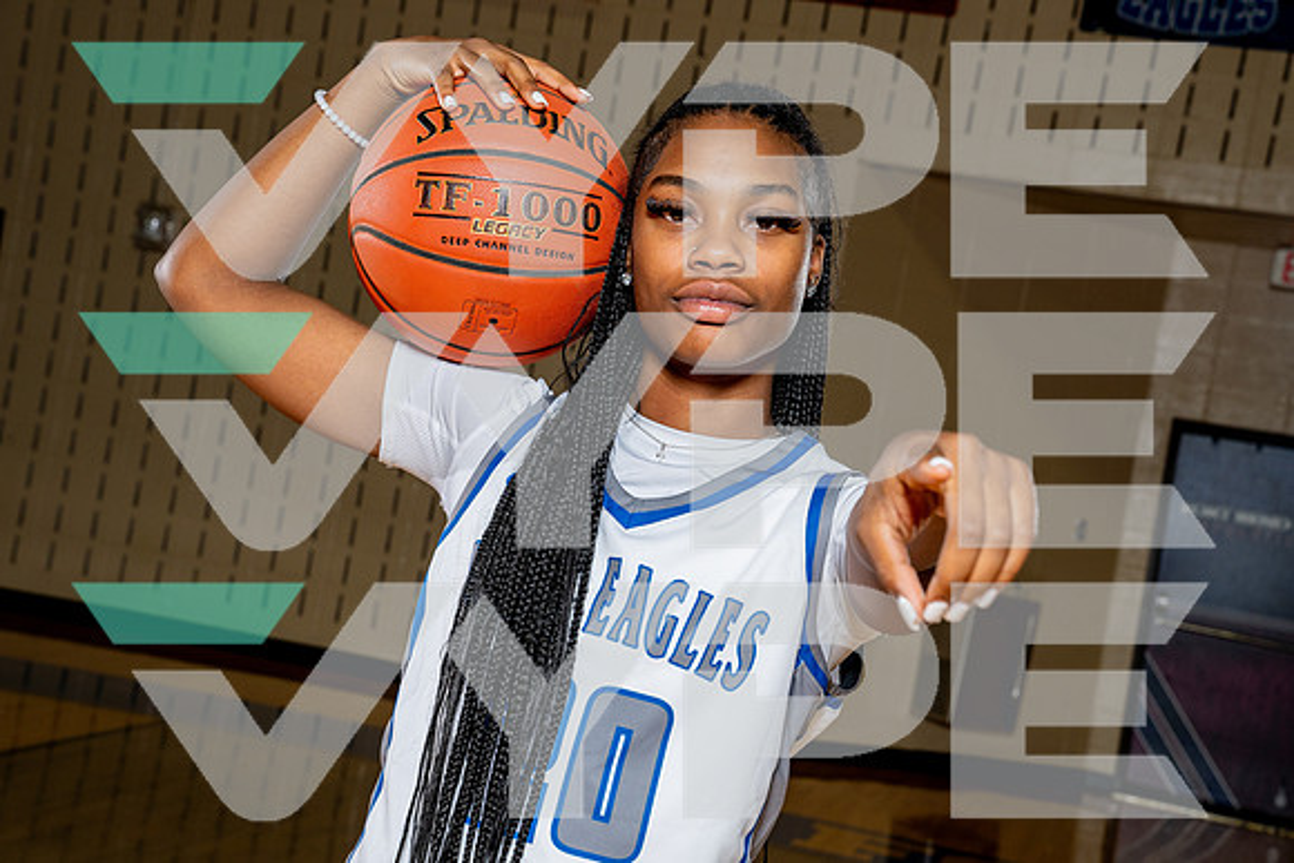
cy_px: 432
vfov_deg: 20.0
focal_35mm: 68
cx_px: 647
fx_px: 2445
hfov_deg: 29.6
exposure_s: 1/250
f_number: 8
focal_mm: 68
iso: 400
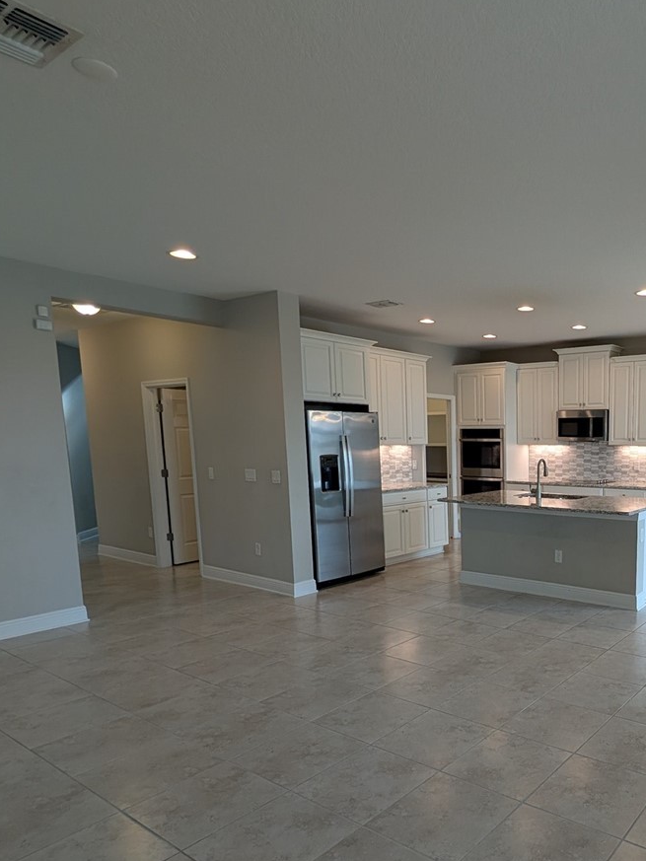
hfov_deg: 55.4
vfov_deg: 75.5
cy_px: 517
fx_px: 547
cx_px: 543
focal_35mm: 22
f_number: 1.7
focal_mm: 2.02
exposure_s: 1/120
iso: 62
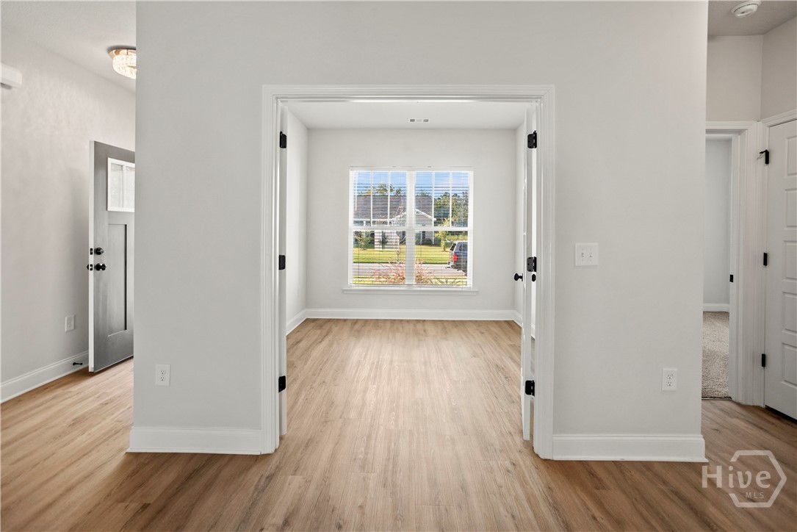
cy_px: 266
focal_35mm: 17
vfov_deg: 70.5
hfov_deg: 93.3
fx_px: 376
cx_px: 398
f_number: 6.3
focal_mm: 17
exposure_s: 1/25
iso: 500
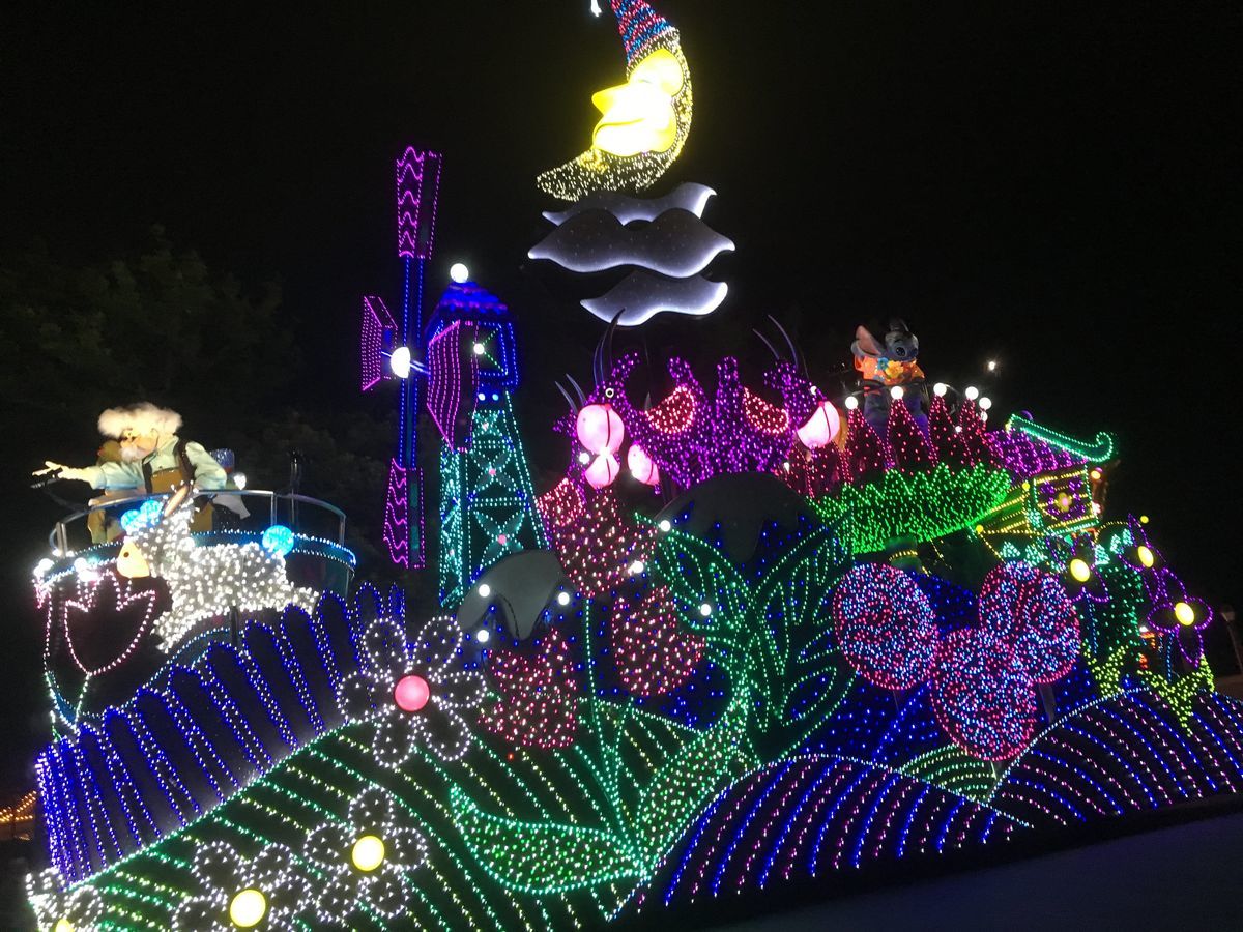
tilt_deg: +16.7
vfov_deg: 48.2
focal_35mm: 29
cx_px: 622
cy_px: 466
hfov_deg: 61.7
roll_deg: +8.1
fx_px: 1041
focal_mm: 4.15
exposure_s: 1/30
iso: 160
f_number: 2.2
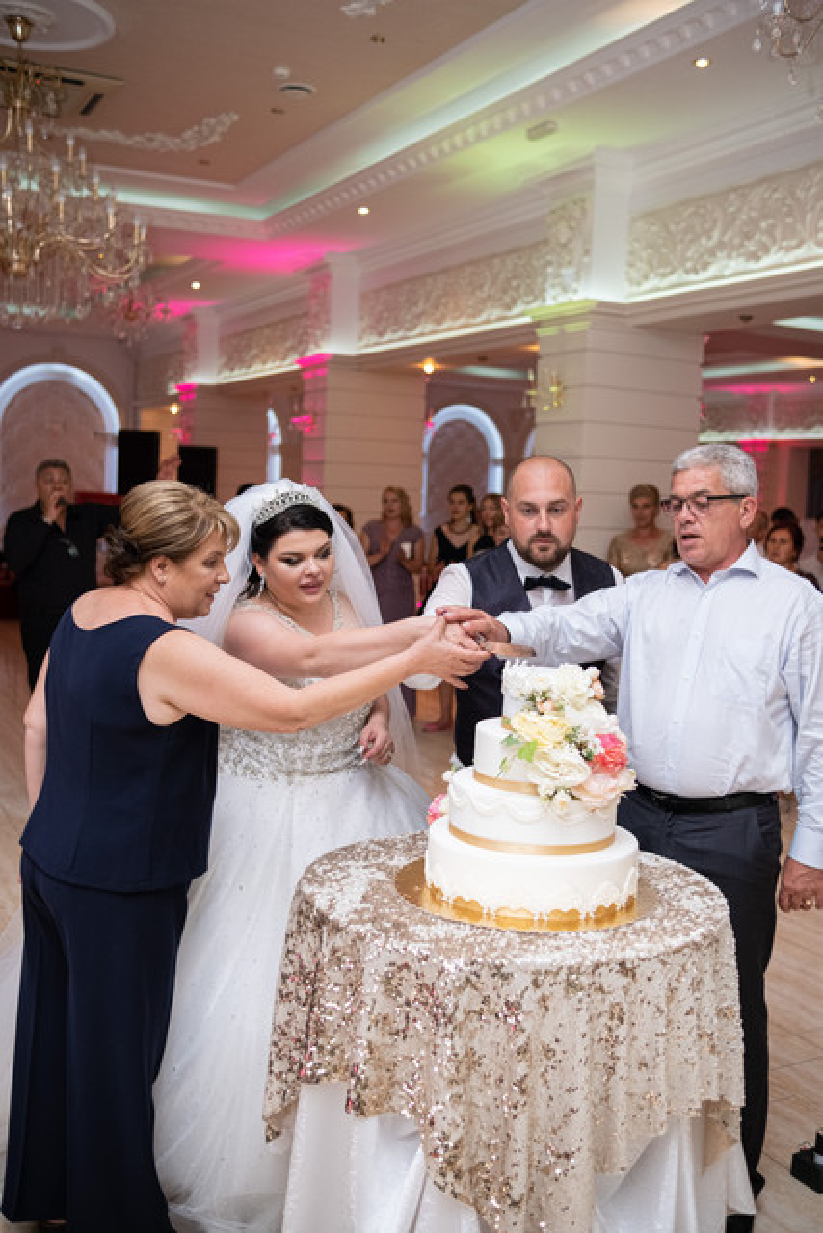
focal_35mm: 35
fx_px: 1199
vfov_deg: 54.4
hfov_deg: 37.9
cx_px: 412
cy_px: 616
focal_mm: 23
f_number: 2
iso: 640
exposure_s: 1/125
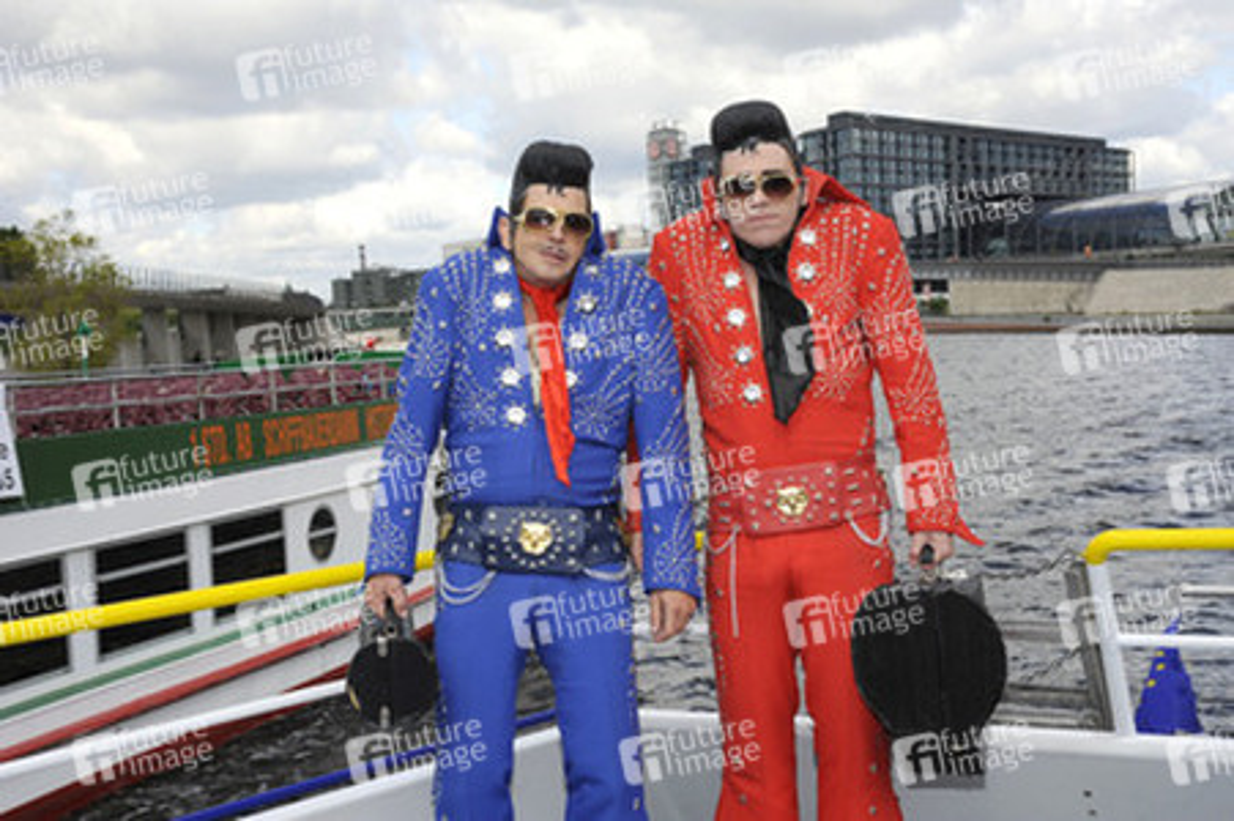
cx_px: 617
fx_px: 1713
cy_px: 410
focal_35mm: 50
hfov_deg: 39.6
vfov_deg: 27.0
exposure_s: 1/250
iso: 320
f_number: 16
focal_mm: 50
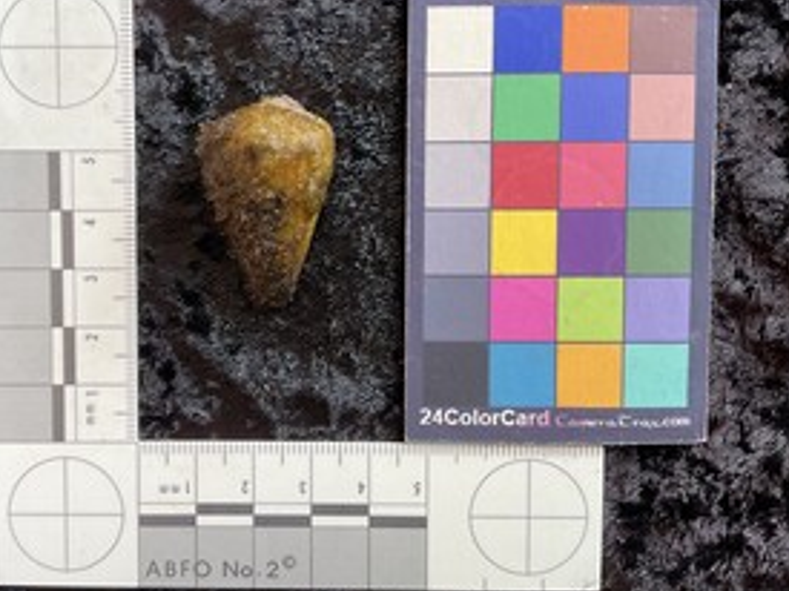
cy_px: 271
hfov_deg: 49.8
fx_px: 843
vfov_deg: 38.6
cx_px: 313
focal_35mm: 37
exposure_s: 1/120
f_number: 1.8
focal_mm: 3
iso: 50
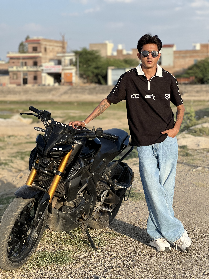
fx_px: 620
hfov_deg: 19.1
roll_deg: +0.8
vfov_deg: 25.3
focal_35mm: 77
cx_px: 104
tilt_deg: -3.6
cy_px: 140
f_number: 2.8
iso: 32
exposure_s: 1/531
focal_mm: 9
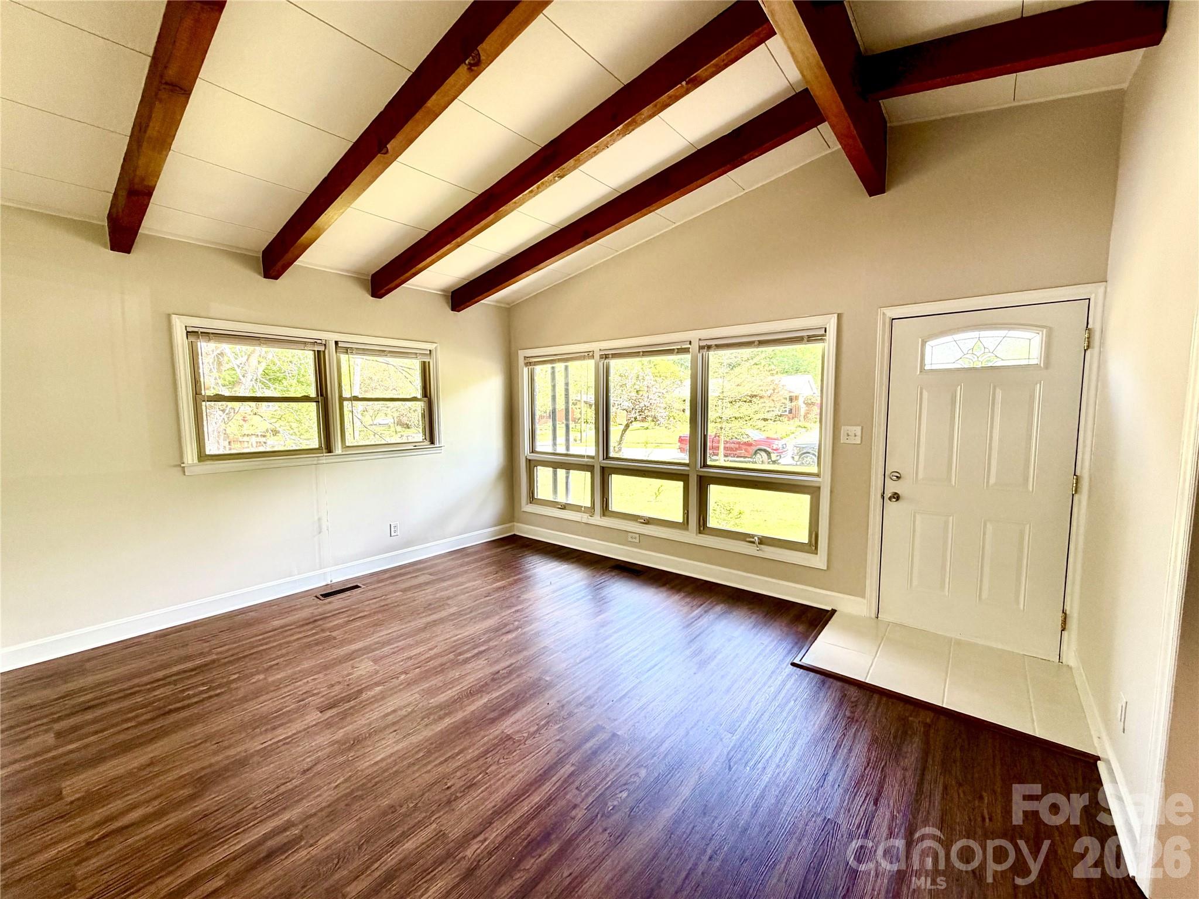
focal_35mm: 14
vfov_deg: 85.7
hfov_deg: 102.1
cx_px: 600
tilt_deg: -4.6
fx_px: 485
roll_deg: +0.7
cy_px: 450
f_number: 2.2
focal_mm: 2.22
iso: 100
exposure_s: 1/121
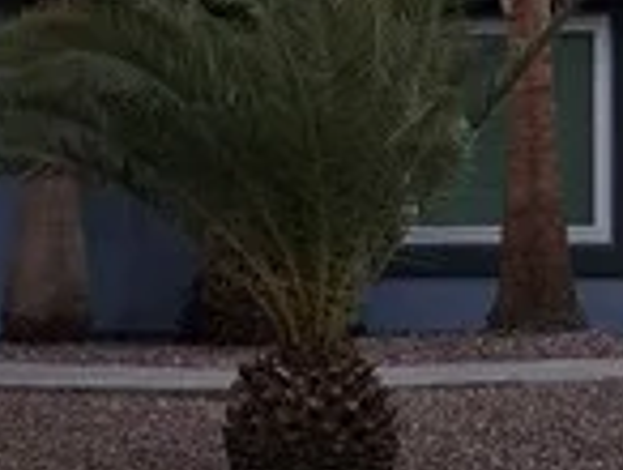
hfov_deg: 12.2
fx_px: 2902
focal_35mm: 161
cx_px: 516
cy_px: -329
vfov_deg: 8.9
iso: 640
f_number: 1.7
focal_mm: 6.3
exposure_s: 1/120
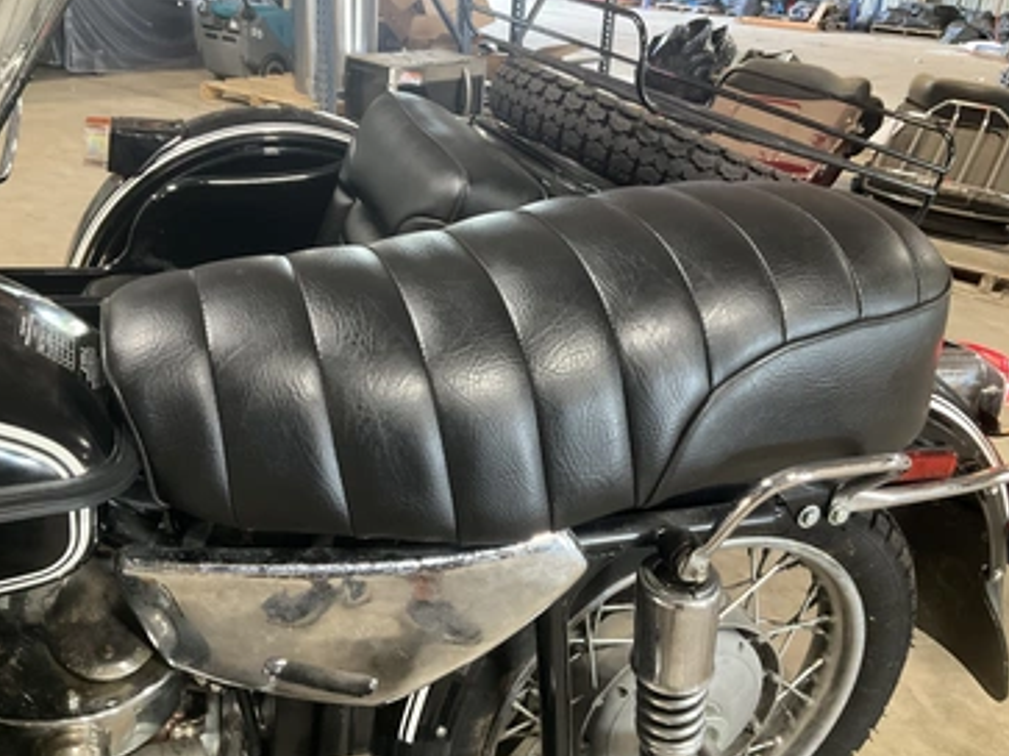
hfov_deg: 56.8
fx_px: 932
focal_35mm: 32
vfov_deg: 44.1
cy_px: 350
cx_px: 489
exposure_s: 1/56
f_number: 1.8
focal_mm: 3
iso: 320
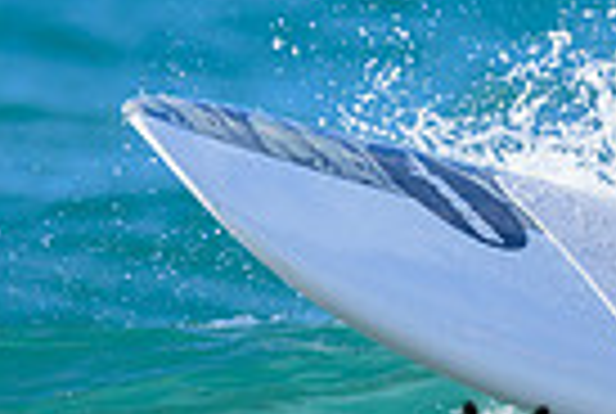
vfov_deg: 0.4
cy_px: 403
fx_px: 63312
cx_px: 807
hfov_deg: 0.6
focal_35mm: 3692
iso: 400
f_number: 6.3
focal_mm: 800
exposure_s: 1/2000
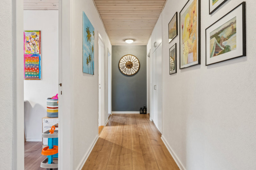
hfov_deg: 77.3
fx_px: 160
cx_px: 128
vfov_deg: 56.1
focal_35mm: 22
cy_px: 85
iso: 200
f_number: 10
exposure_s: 1/1.67
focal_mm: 15
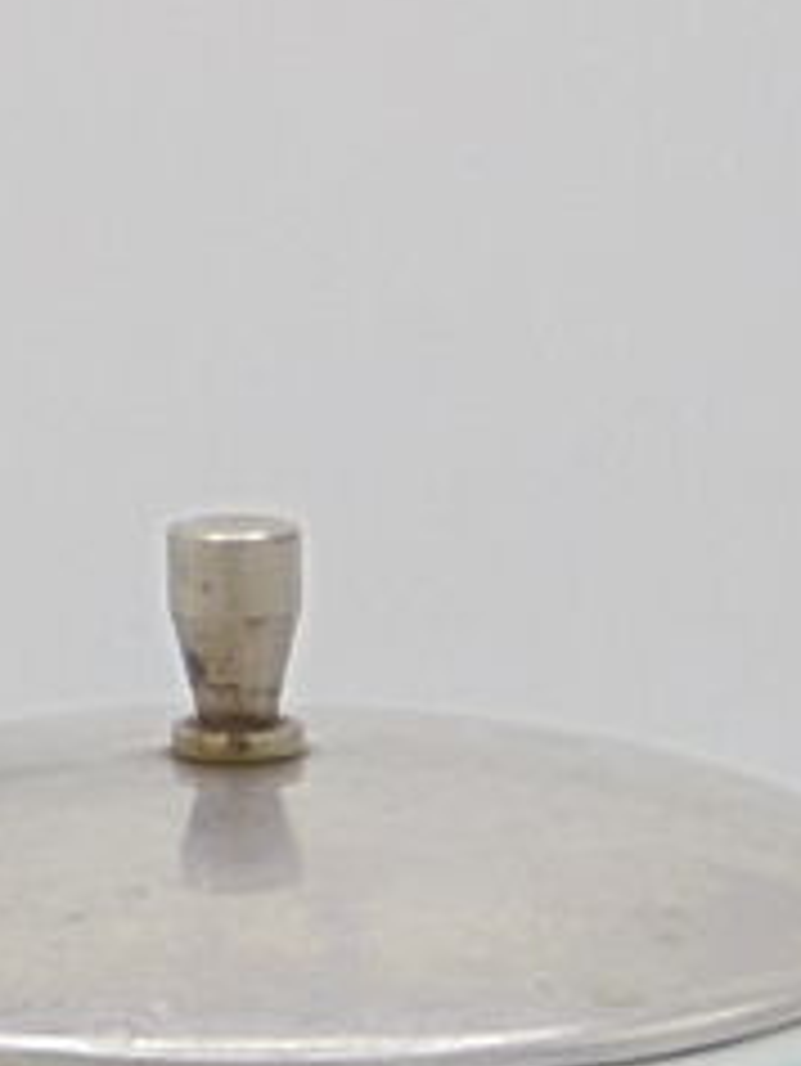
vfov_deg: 15.3
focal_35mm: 110
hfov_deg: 13.5
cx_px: 317
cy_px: 1952
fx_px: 3391
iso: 100
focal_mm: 5.3
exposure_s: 1/60
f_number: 3.7
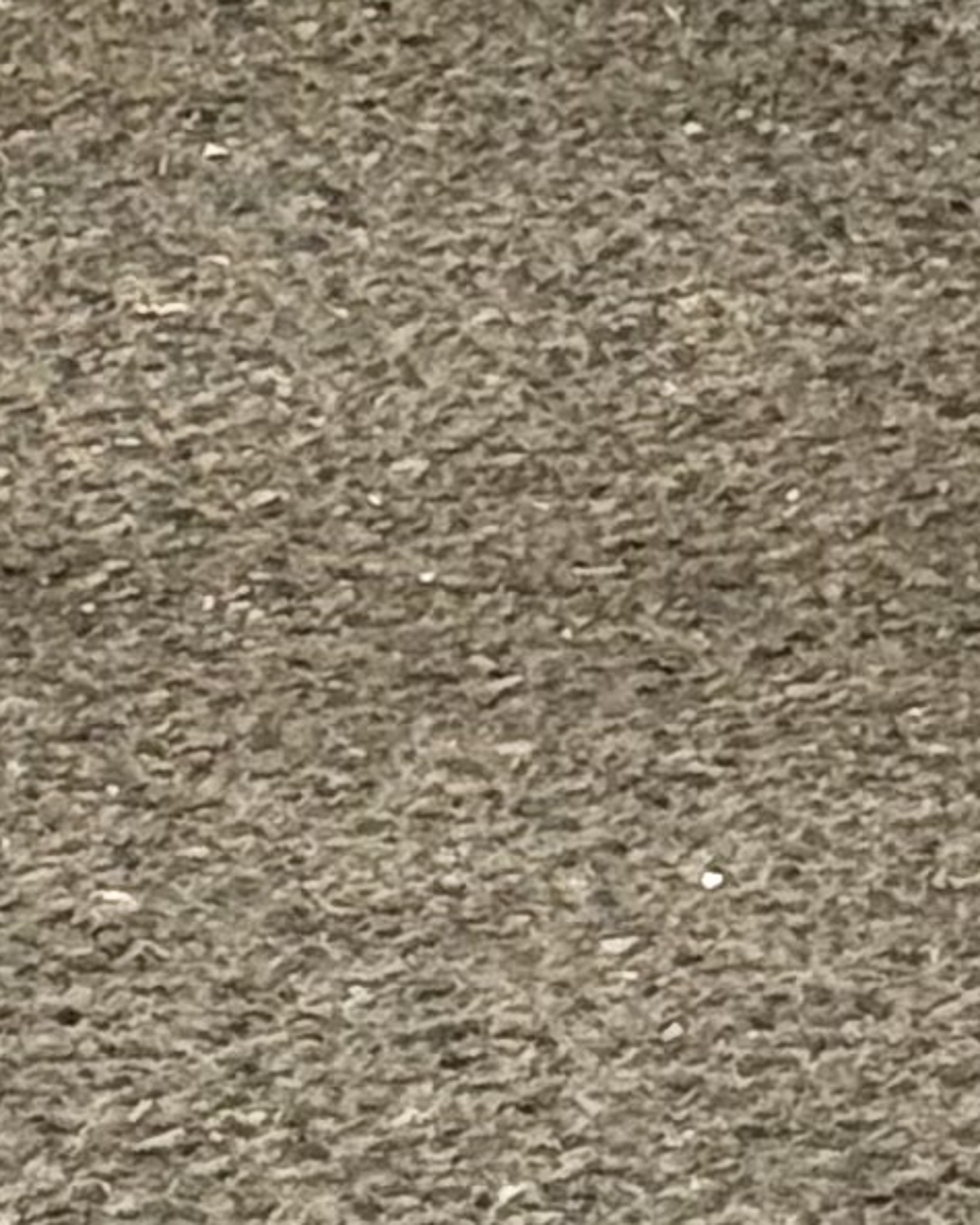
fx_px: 11532
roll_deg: +1.2
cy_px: -1982
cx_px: 1638
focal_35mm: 318
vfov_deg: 5.8
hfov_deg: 4.8
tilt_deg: -5.8
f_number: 1.78
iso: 64
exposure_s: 1/1264
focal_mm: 6.76
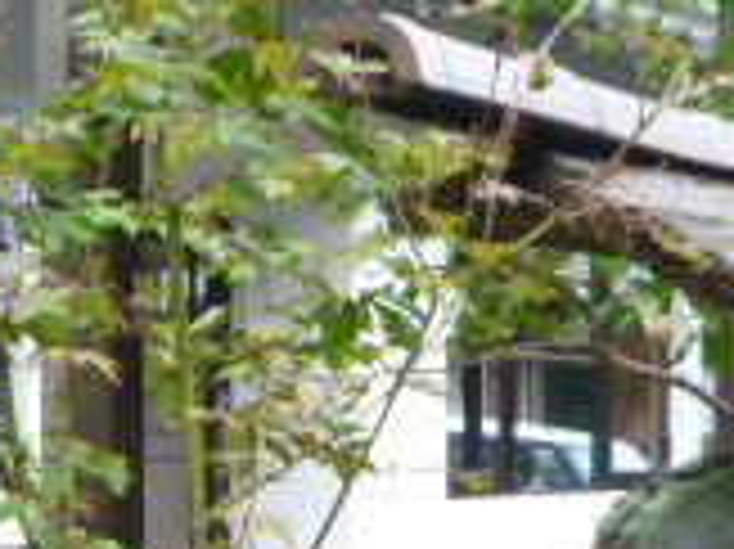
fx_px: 2076
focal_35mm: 98
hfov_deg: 19.7
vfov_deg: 14.8
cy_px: 576
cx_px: 86
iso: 160
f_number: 2.8
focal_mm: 4.5
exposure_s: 1/30
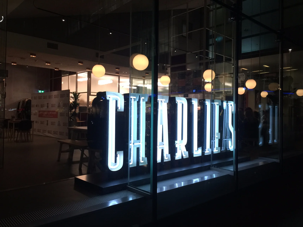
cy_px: 114
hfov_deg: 61.7
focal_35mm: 29
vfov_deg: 48.2
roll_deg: -0.8
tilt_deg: -0.4
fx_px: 254
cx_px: 152
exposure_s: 1/33
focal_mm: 4.15
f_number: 2.2
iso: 64
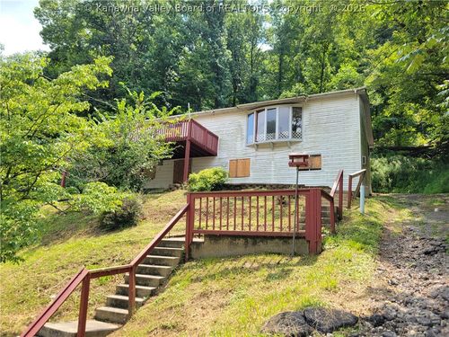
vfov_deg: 53.1
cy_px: 168
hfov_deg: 67.3
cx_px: 224
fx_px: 337
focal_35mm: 26
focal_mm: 5.4
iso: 40
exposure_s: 1/709
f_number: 1.8
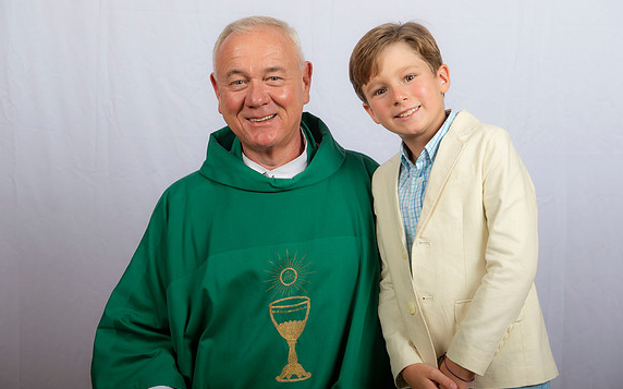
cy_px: 196
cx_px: 313
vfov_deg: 20.9
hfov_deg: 33.0
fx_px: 1052
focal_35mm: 62
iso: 320
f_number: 8
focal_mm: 60
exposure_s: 1/200
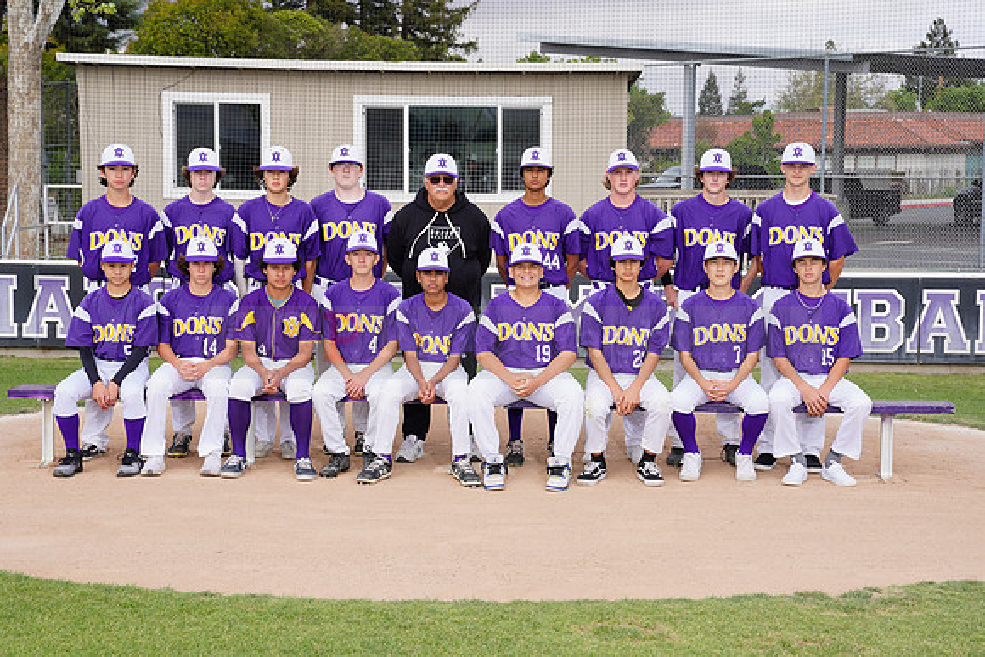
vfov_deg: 19.5
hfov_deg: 28.8
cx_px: 492
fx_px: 1916
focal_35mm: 70
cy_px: 328
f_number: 9
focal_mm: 70
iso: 200
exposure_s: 1/250
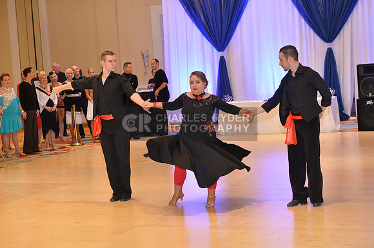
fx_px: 726
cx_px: 187
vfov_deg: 19.4
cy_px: 124
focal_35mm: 70
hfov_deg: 28.9
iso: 2500
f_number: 5
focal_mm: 70
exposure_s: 1/250
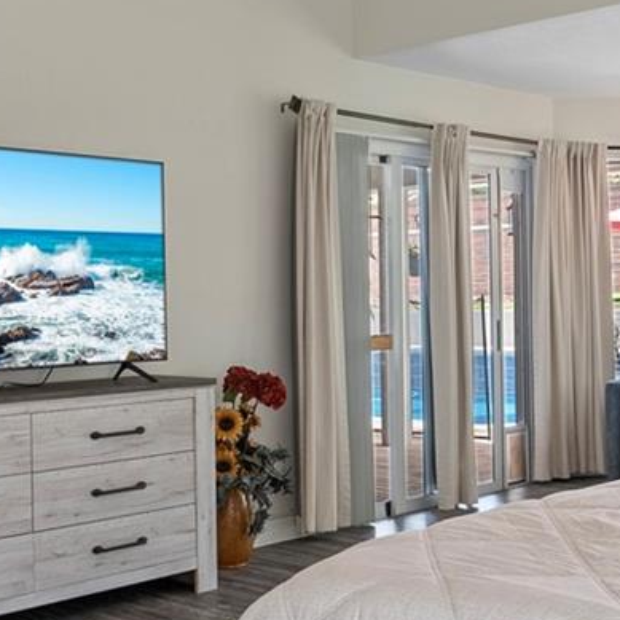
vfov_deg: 30.6
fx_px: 1135
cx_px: 465
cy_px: 295
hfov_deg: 30.1
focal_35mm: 56
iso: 400
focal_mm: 16
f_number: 8
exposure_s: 1/1.25
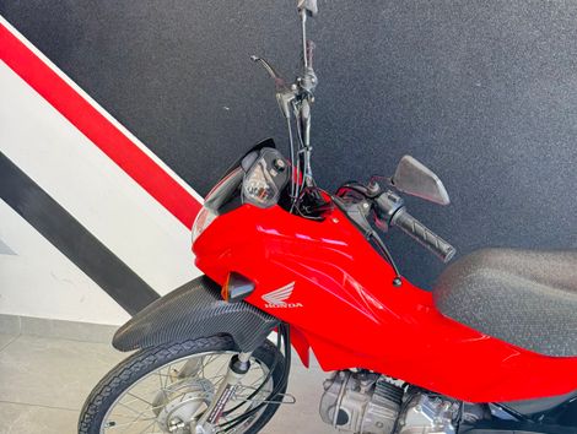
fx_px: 801
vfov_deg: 30.3
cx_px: 288
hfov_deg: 39.6
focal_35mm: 48
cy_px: 217
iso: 160
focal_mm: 6.76
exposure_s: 1/120
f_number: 1.78
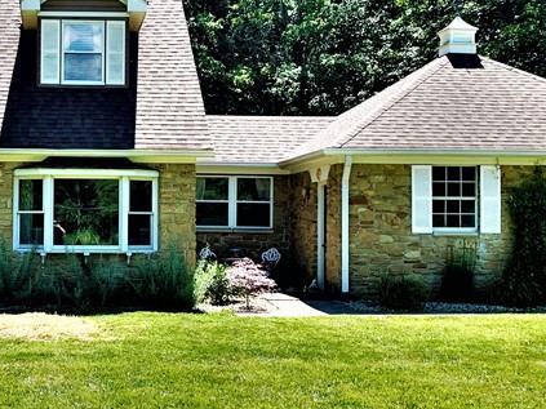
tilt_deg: +3.0
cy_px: 205
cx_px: 114
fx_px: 993
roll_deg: -0.7
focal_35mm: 63
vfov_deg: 23.3
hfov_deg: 30.0
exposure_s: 1/360
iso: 25
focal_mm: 4.25
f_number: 1.8
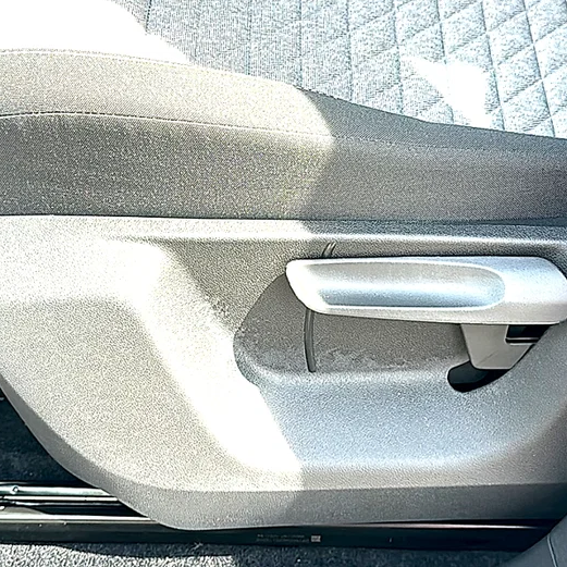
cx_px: 270
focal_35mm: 57
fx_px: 1056
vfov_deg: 30.0
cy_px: 282
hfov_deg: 30.0
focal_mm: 6.86
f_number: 1.78
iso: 80
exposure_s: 1/461
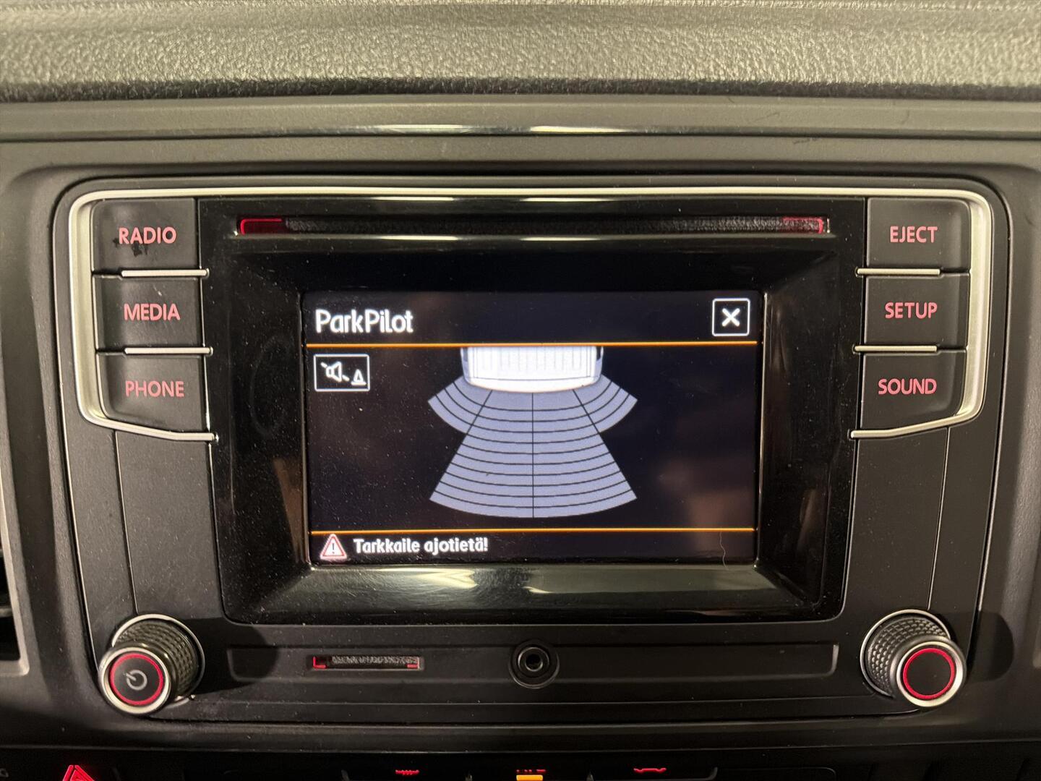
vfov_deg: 56.8
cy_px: 390
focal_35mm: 24
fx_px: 722
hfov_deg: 71.6
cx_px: 520
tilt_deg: -45.4
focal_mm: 6.76
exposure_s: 1/33
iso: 1000
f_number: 1.78
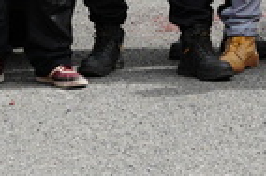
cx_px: 360
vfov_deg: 3.7
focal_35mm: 369
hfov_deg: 5.6
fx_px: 2720
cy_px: -229
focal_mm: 34
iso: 100
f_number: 5.6
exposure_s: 1/320
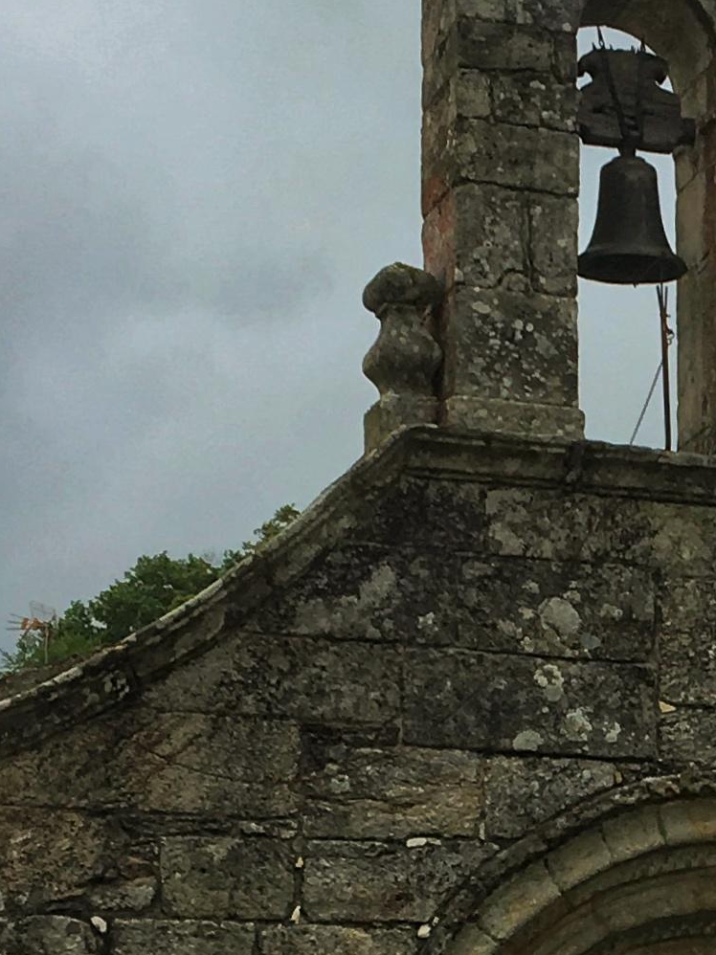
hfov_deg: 12.6
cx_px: 946
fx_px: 3145
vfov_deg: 17.0
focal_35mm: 114
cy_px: 862
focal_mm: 4.15
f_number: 2.2
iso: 25
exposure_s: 1/1221
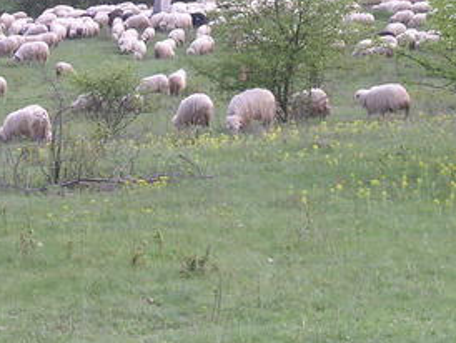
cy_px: -12
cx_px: 153
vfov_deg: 10.0
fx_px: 1938
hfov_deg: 13.4
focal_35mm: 147
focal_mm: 9.6
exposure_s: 1/146
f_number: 3.5
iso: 100
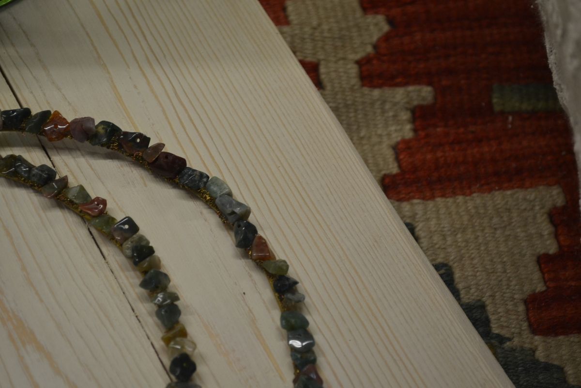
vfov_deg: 16.6
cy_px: 194
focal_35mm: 82
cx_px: 290
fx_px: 1331
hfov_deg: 24.6
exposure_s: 1/60
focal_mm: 55
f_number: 5.6
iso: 640
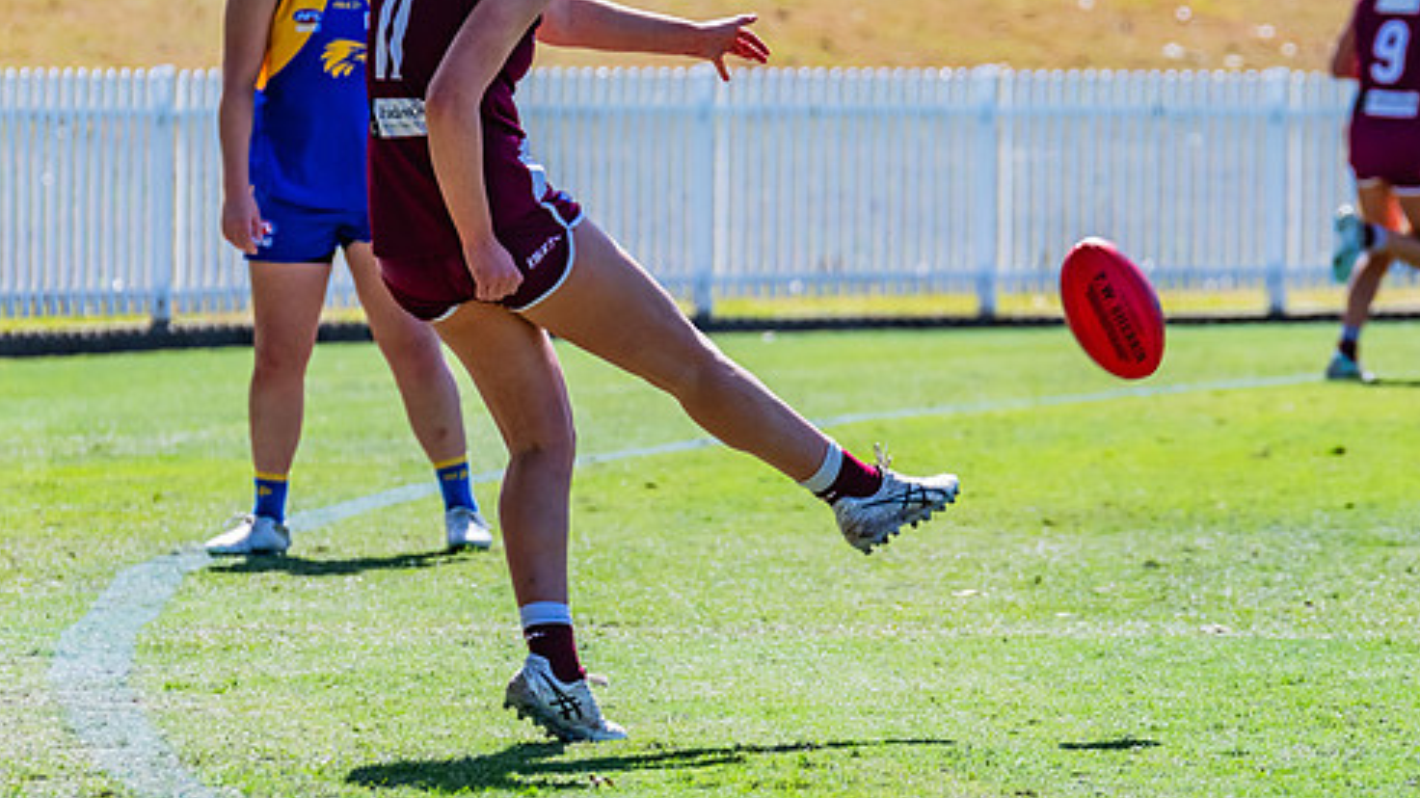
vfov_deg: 2.3
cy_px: 311
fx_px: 19652
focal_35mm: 522
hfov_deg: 4.1
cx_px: 738
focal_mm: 310
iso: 800
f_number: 8
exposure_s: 1/1600
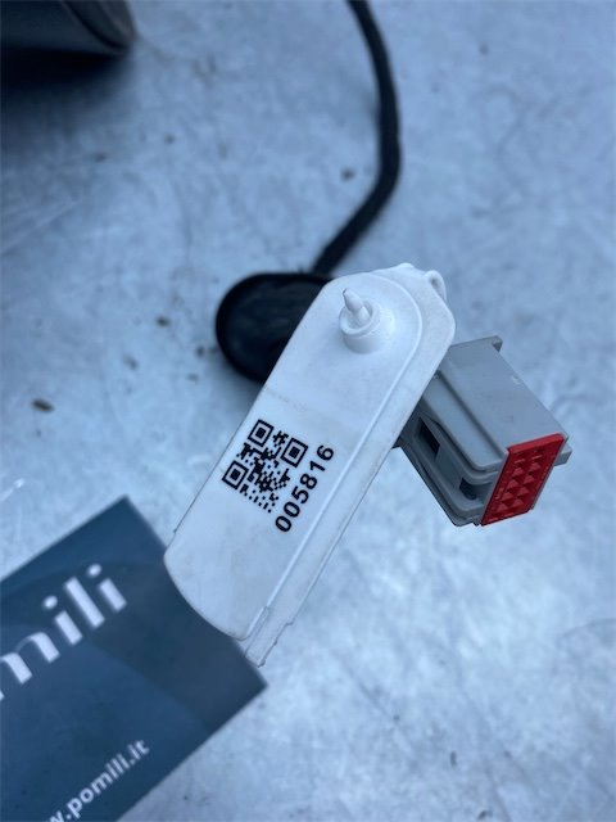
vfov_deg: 67.3
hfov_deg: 53.1
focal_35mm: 26
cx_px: 308
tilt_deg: -66.0
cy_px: 411
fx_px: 617
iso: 32
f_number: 1.8
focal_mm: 4.25
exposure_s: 1/957
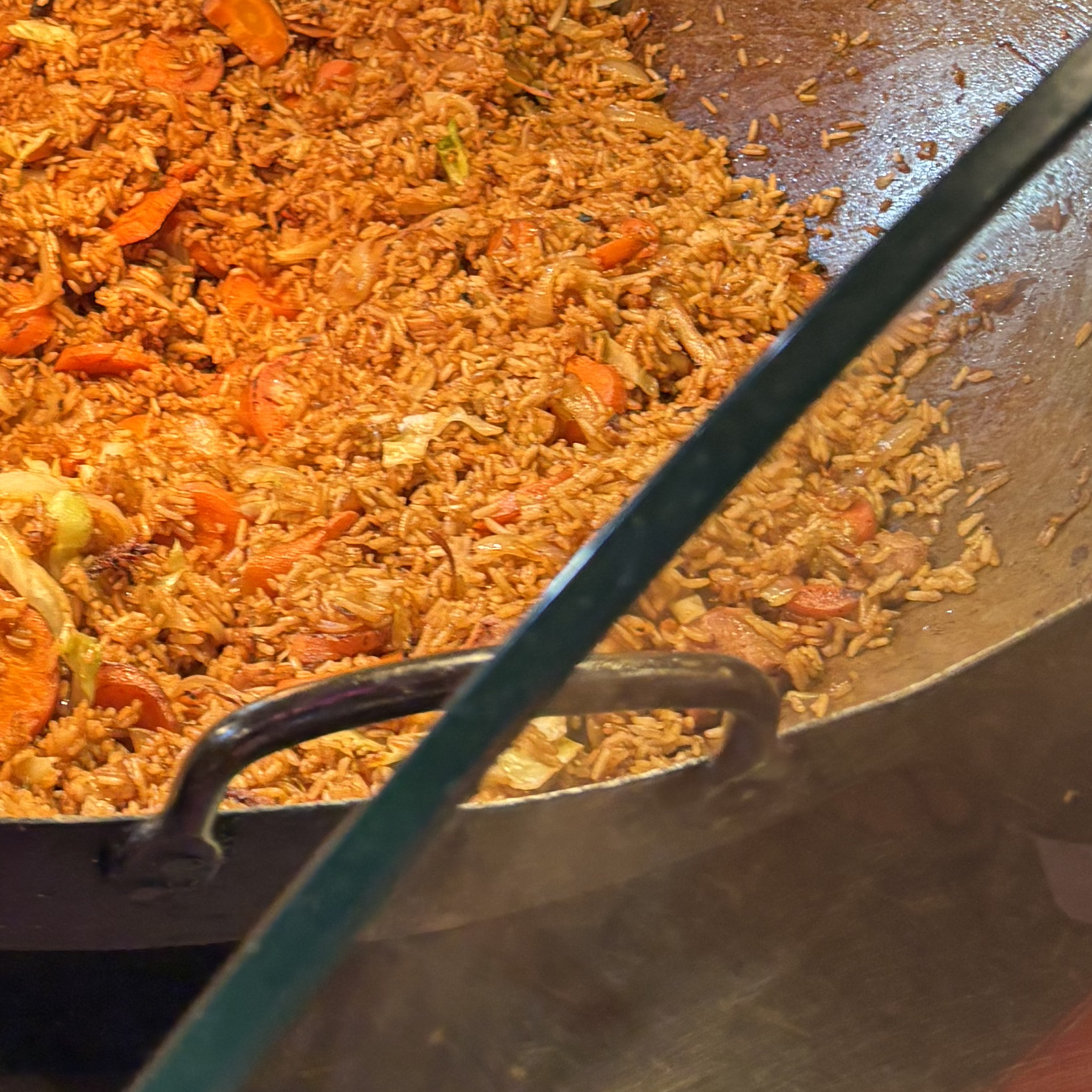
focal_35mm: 79
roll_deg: +0.0
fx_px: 2820
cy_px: -235
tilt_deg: -25.2
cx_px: -102
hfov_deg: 20.9
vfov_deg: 20.4
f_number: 1.6
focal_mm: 5.96
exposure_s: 1/100
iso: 100
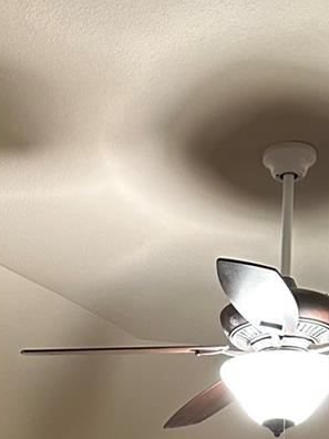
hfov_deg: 15.9
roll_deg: -2.1
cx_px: 115
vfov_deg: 17.2
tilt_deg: -2.3
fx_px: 1179
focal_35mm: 93
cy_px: 797
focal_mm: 6.86
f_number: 1.78
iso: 640
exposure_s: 1/40
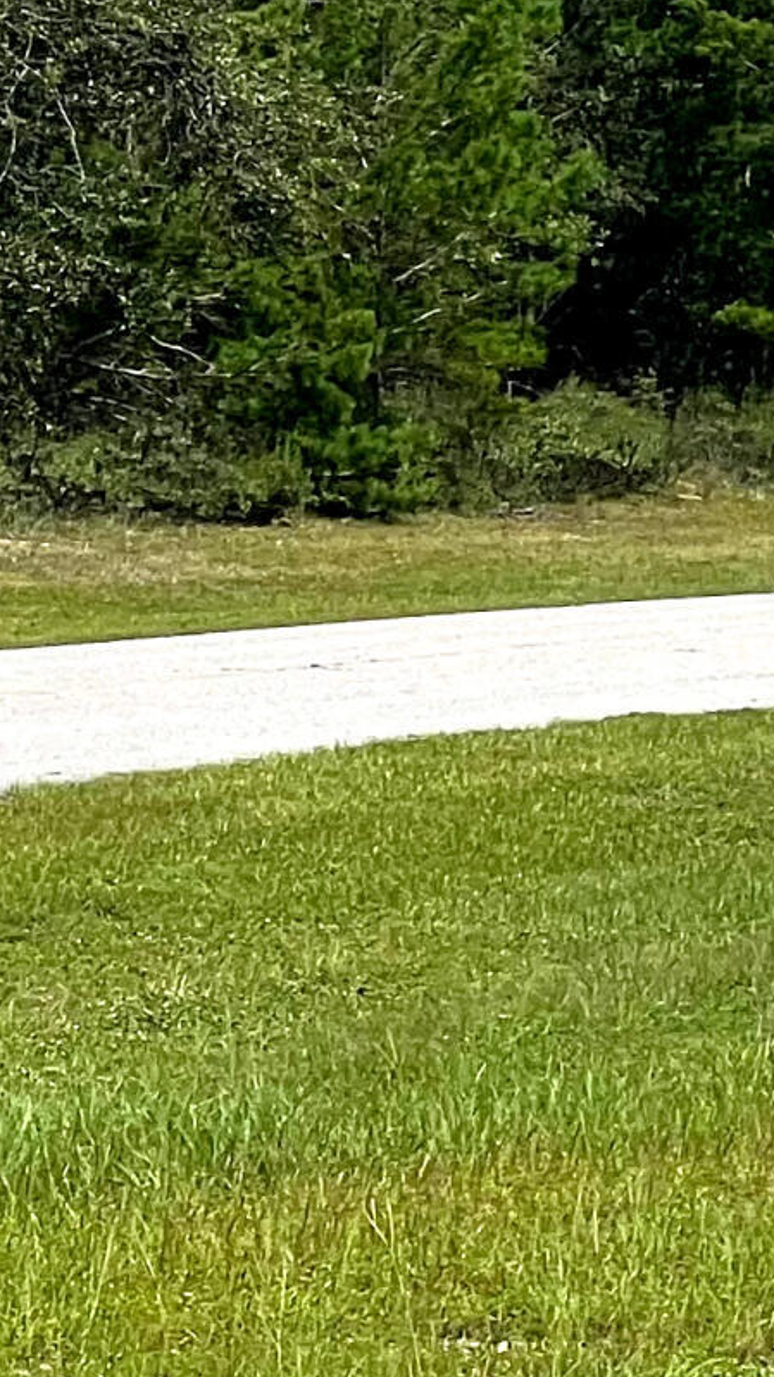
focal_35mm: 315
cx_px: 2225
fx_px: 11502
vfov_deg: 6.8
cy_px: 110
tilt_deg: +2.2
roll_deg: -0.2
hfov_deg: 3.8
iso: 32
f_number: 2.8
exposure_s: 1/1024
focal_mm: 9
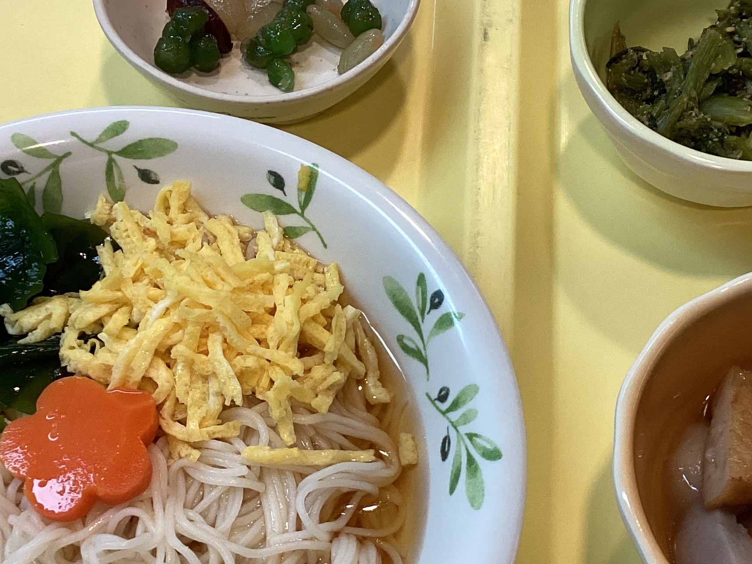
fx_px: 1282
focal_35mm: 59
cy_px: 342
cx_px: 407
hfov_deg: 32.7
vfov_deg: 24.8
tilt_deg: -62.0
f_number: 2.4
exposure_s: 1/100
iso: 100
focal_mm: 3.3
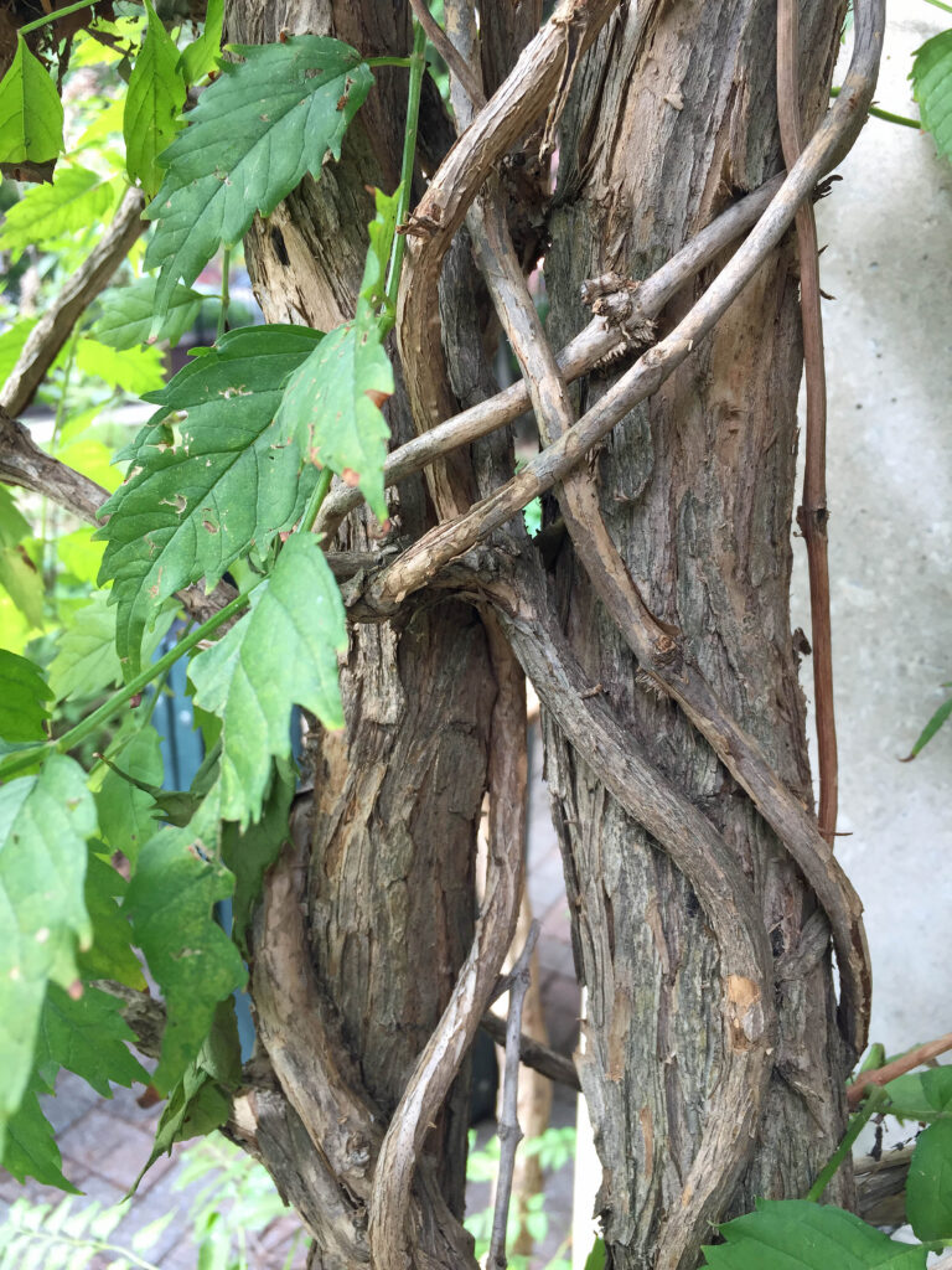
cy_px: 635
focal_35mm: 29
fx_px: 1063
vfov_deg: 61.7
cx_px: 476
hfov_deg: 48.2
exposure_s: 1/120
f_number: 2.2
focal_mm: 4.15
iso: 50
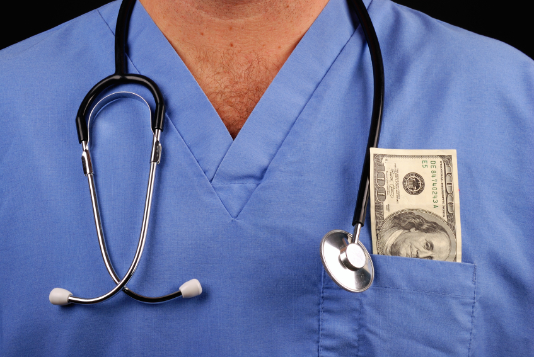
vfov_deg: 13.9
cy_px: 178
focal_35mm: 99
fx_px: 1470
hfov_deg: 20.6
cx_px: 267
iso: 100
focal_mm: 66
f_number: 18
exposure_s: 1/125
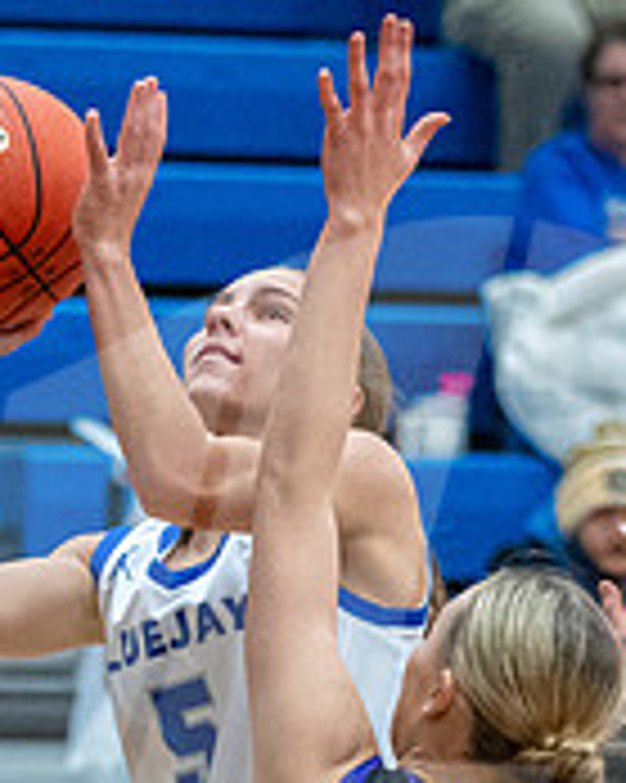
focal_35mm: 470
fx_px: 10894
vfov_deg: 4.1
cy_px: 845
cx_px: 285
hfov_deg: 3.3
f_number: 2.8
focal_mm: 92
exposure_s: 1/1000
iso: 6400
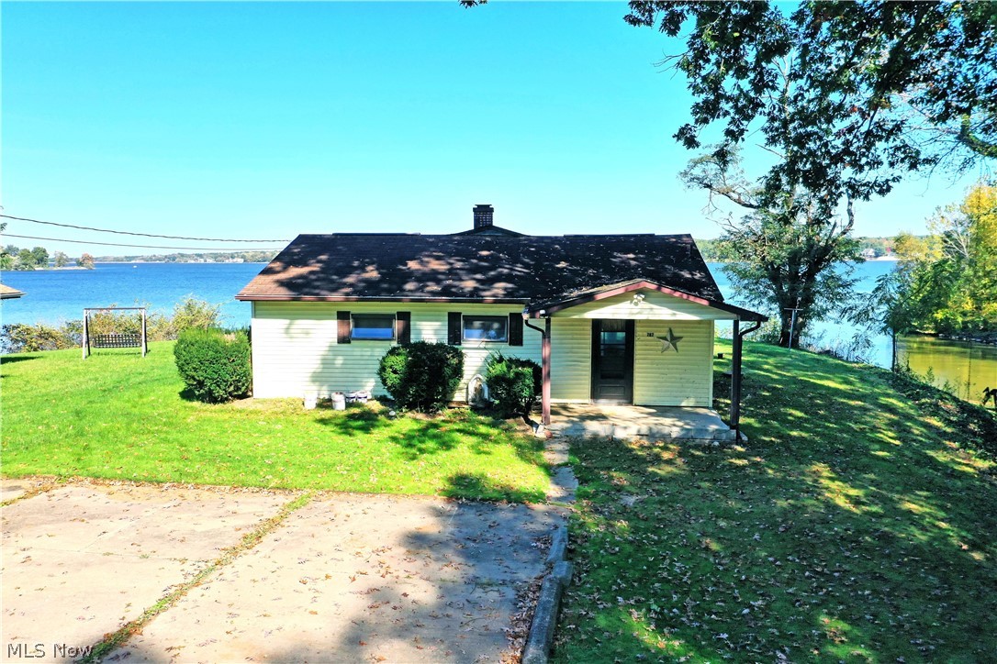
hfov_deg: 65.5
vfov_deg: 46.4
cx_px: 498
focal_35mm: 28
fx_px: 775
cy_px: 332
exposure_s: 1/400
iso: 100
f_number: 5.6
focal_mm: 10.26
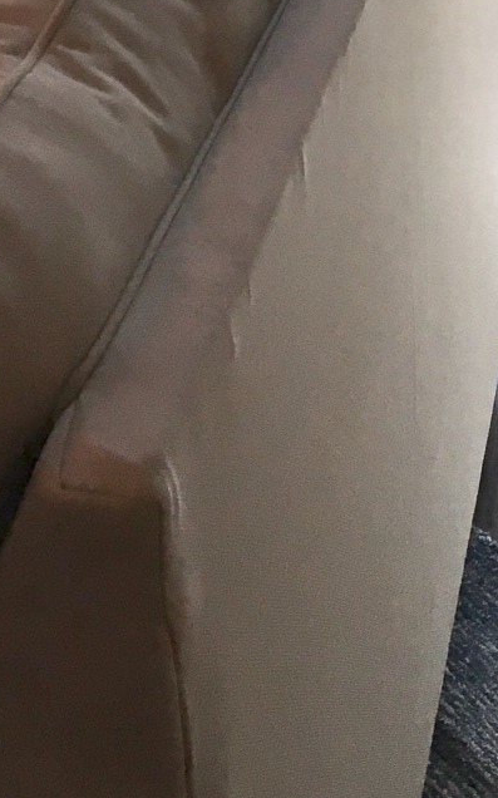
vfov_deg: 19.2
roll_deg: +0.1
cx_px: 669
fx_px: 2152
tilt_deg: -16.1
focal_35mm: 99
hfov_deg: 12.7
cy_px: -276
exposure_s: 1/30
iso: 25
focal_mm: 4.15
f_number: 2.2
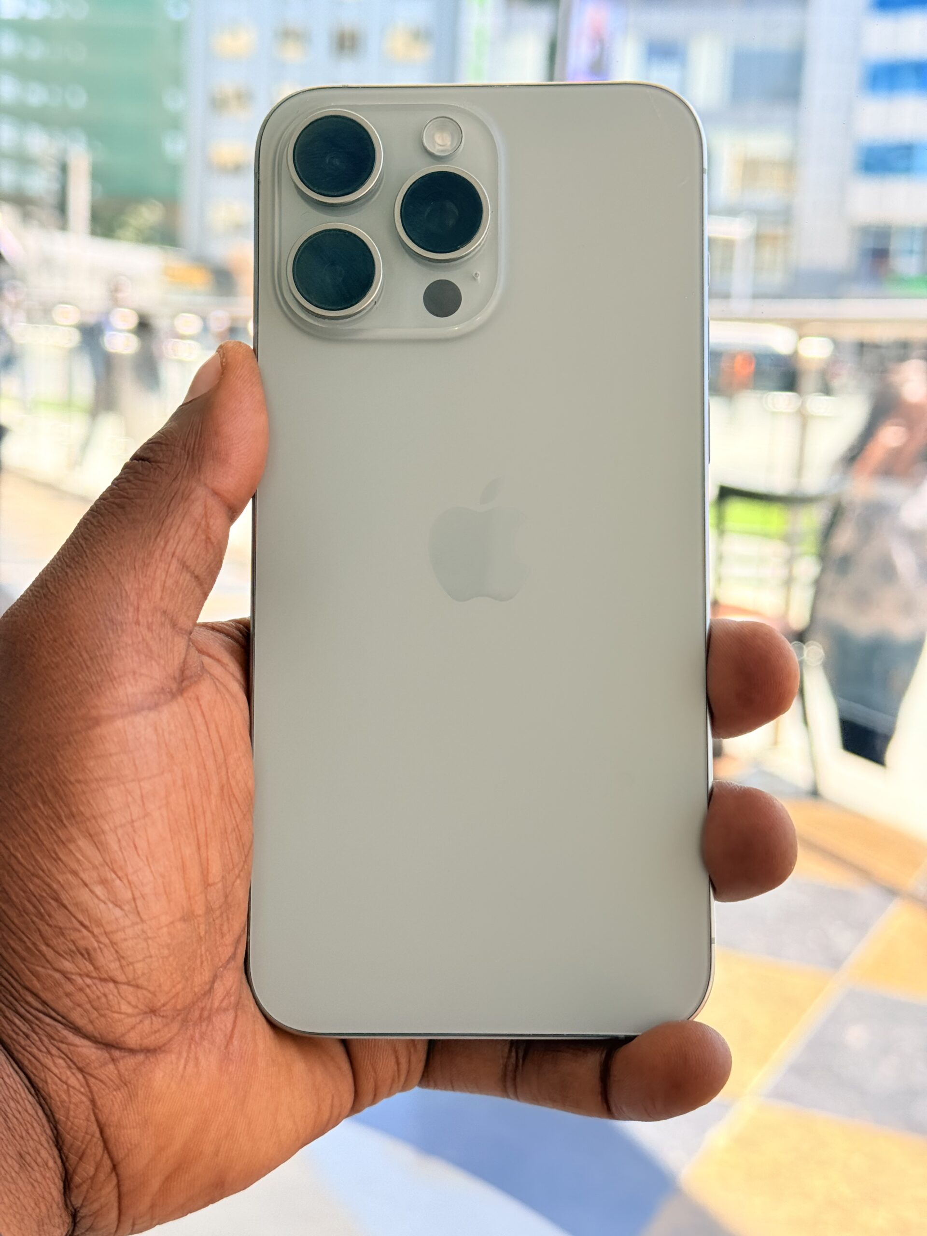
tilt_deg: -7.8
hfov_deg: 30.3
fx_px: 1714
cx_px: 464
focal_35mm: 48
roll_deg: -4.2
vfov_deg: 39.7
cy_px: 618
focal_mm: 6.76
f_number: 1.78
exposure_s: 1/1185
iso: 100
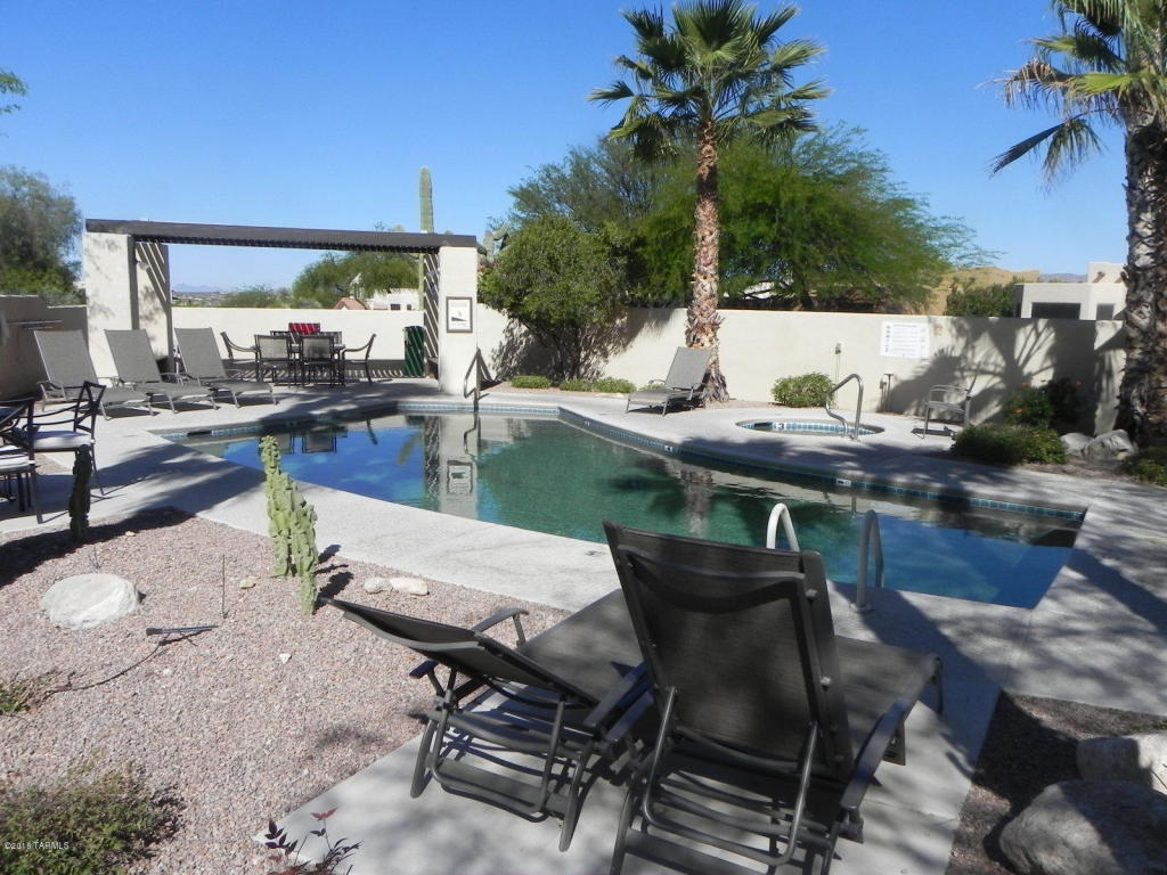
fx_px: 877
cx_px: 584
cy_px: 438
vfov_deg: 53.1
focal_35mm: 26
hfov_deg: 67.3
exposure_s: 1/450
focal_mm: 4.6
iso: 160
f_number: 8
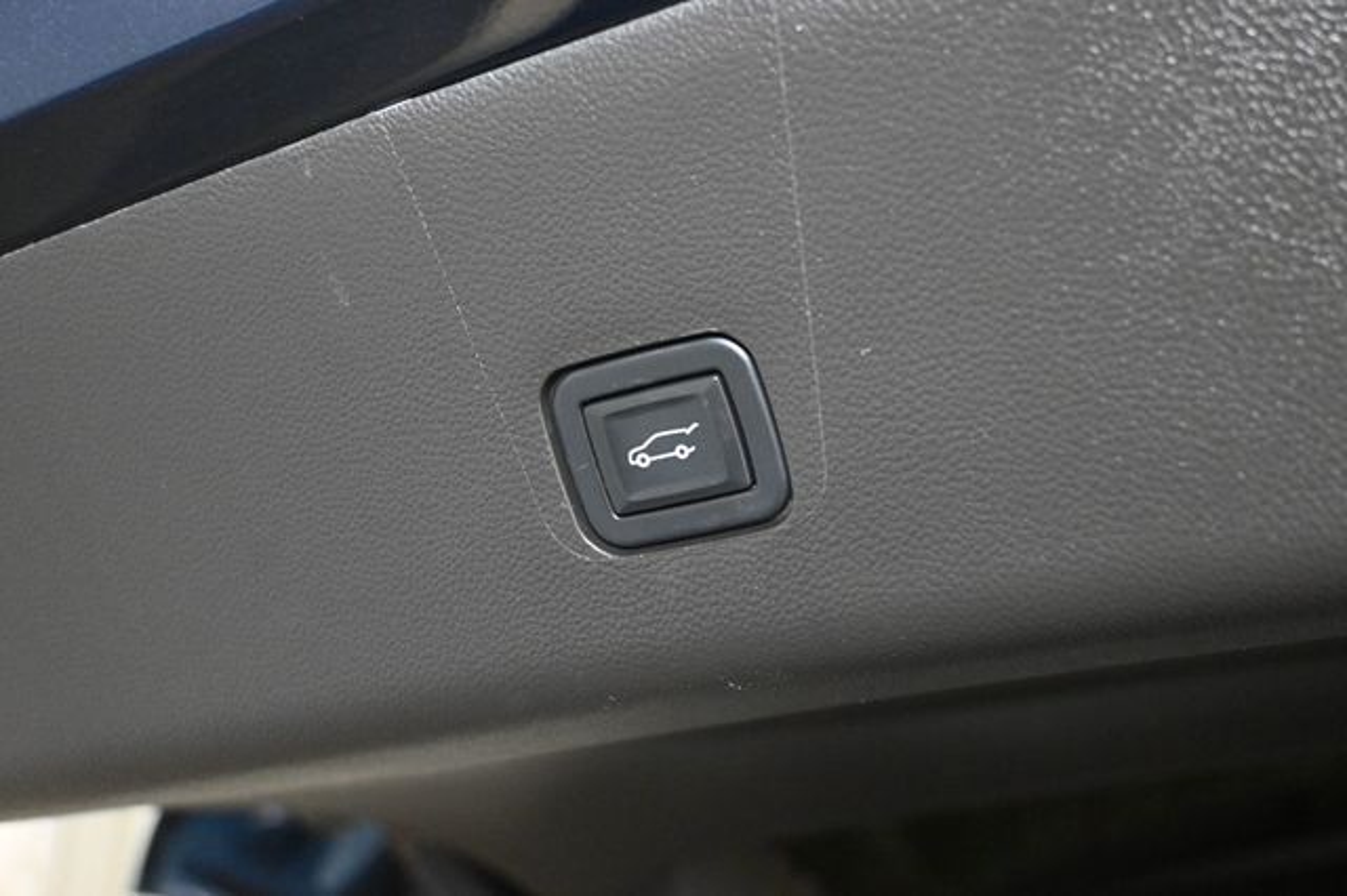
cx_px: 674
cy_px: 448
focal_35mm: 44
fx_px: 1627
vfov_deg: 30.8
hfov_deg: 45.0
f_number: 4.8
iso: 6400
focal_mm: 29
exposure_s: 1/60
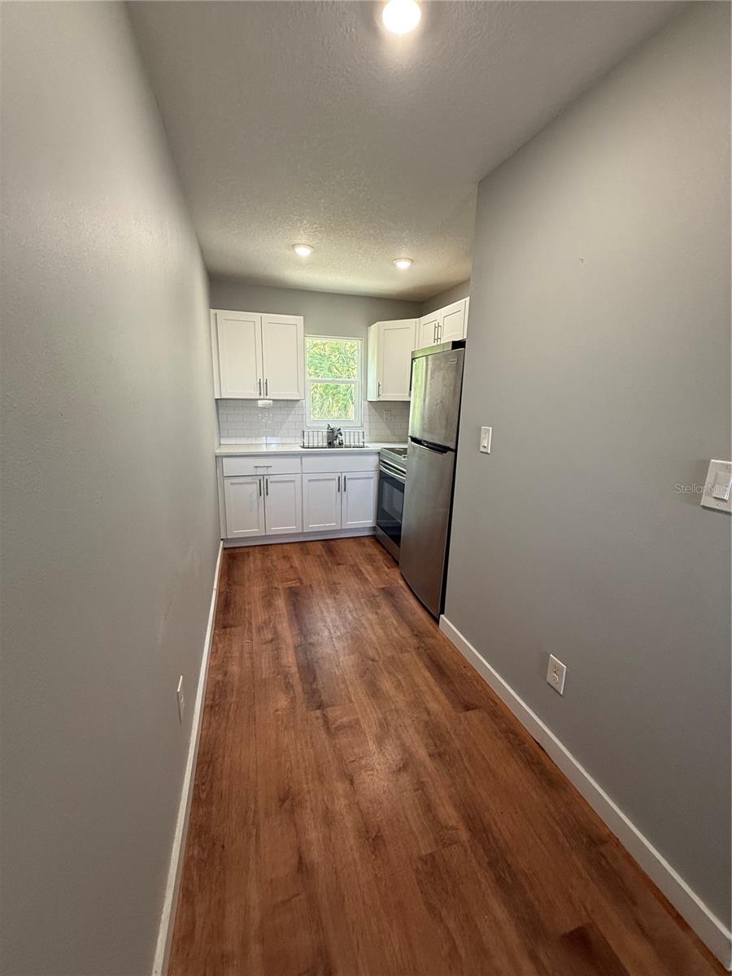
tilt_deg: -13.7
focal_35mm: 14
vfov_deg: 102.1
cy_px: 488
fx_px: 395
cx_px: 366
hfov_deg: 85.7
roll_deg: -1.5
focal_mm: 2.22
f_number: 2.2
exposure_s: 1/120
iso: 250
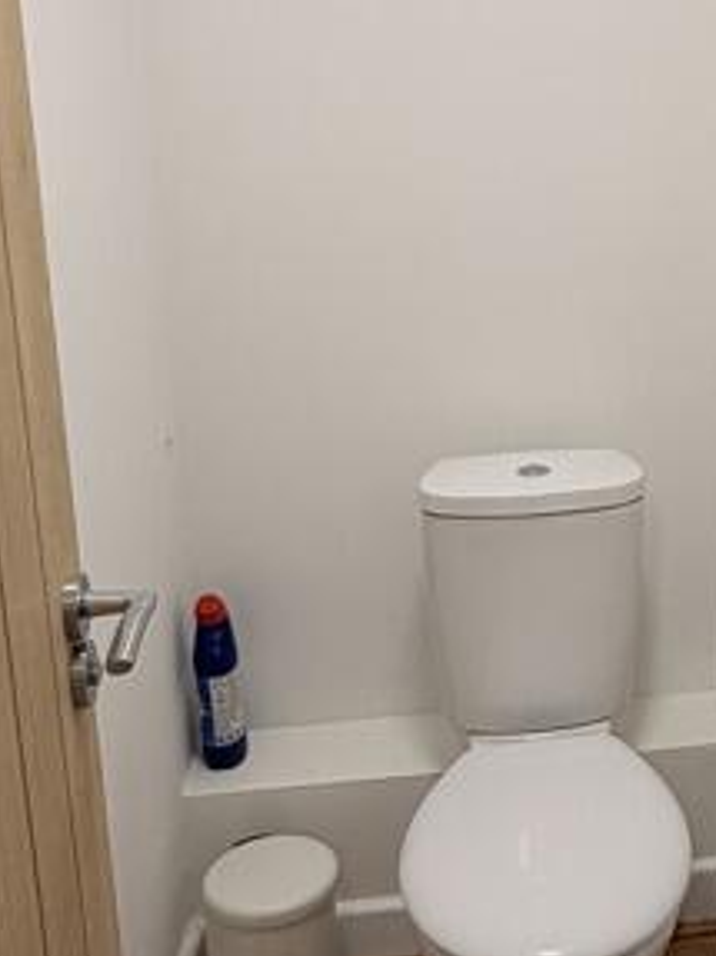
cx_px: 786
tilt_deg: -13.9
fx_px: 1380
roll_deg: -2.7
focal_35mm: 50
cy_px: 370
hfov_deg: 26.8
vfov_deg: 38.0
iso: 100
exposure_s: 1/100
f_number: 2.2
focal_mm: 2.22
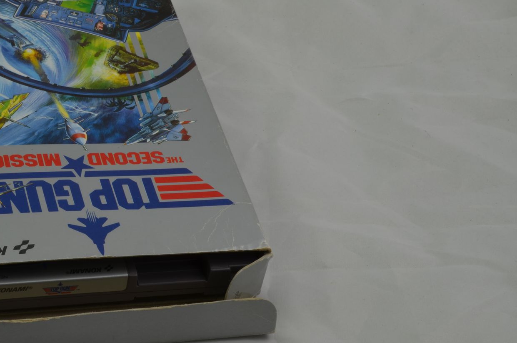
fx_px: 1247
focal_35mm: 87
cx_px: 145
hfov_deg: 23.2
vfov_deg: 15.6
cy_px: 207
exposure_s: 1/2.5
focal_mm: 40
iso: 100
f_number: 20
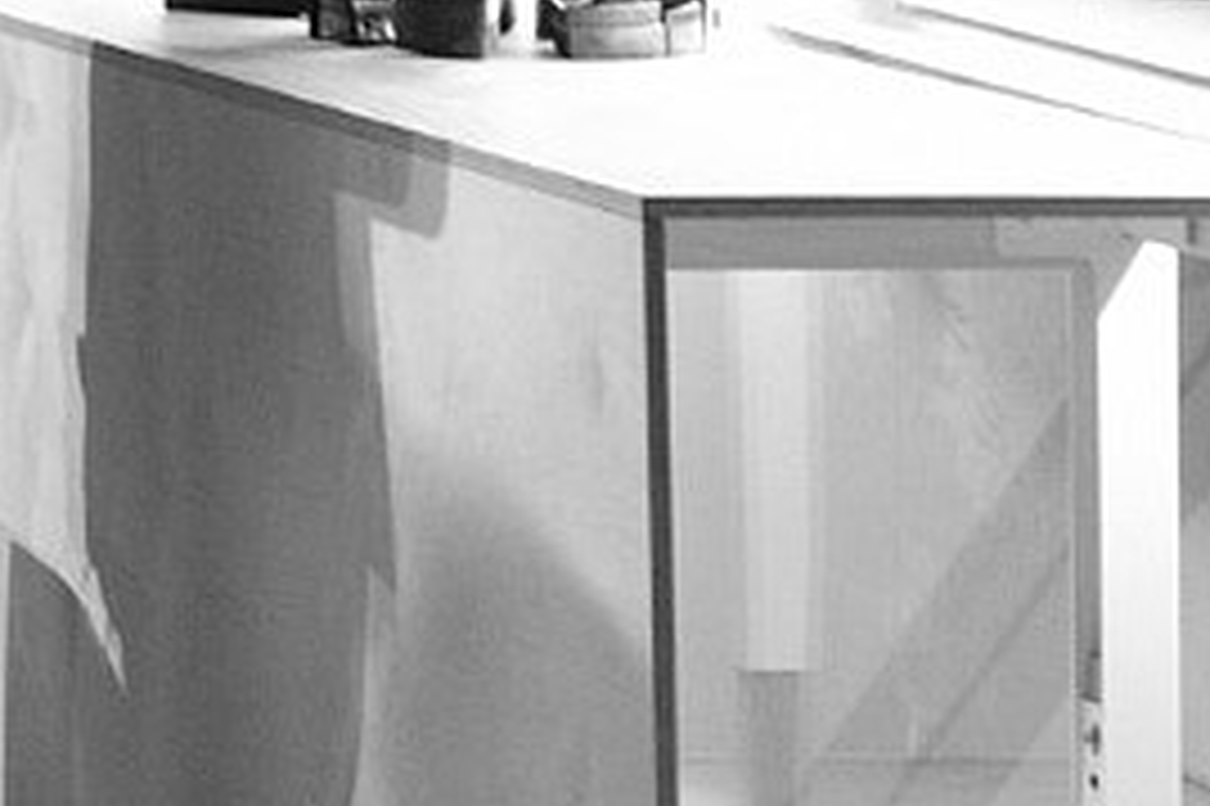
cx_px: -1916
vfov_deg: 6.3
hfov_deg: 8.8
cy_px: -1108
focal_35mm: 208
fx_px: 6987
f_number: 5.6
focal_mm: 23
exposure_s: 1/9
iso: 1600
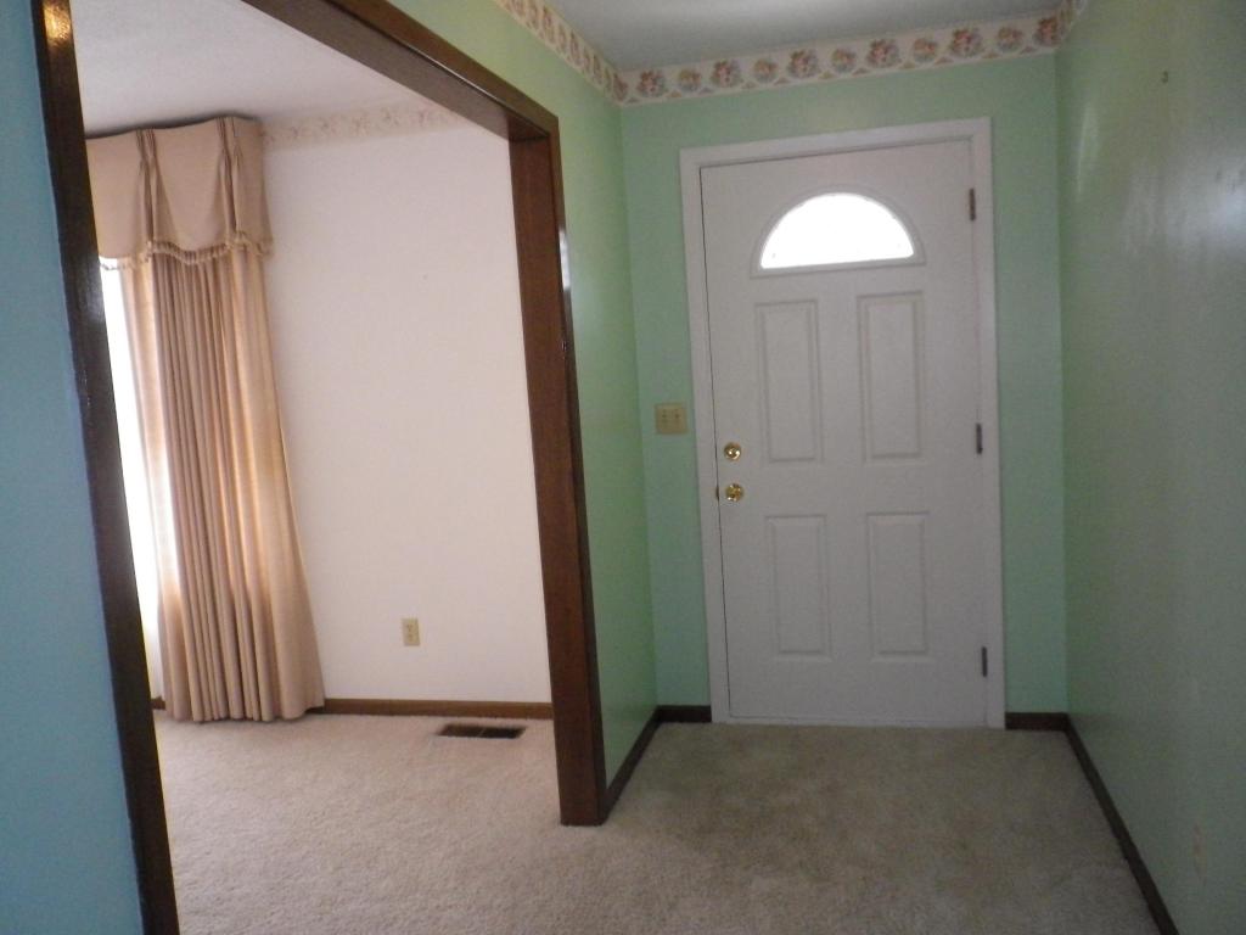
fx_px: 1008
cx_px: 623
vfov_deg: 49.7
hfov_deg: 63.4
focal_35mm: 28
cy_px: 468
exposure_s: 1/100
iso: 640
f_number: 3.5
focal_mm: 5.05
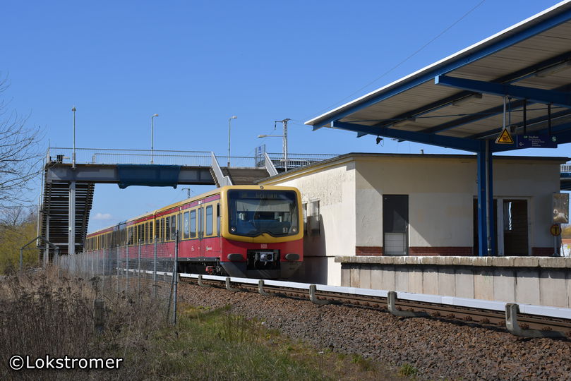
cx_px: 286
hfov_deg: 31.9
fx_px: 1000
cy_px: 190
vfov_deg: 21.6
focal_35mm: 63
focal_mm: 42
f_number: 11
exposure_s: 1/640
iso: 200
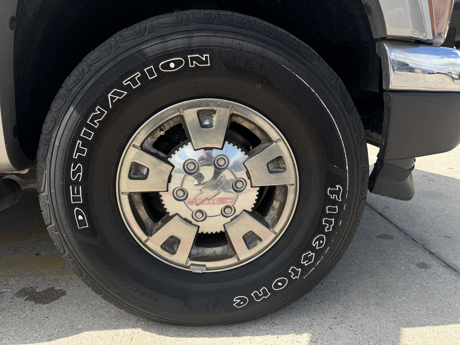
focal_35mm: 24
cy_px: 172
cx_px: 230
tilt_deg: -16.1
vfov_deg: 56.8
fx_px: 319
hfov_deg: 71.6
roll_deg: +0.8
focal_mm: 6.76
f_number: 1.78
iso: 80
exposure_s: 1/2833
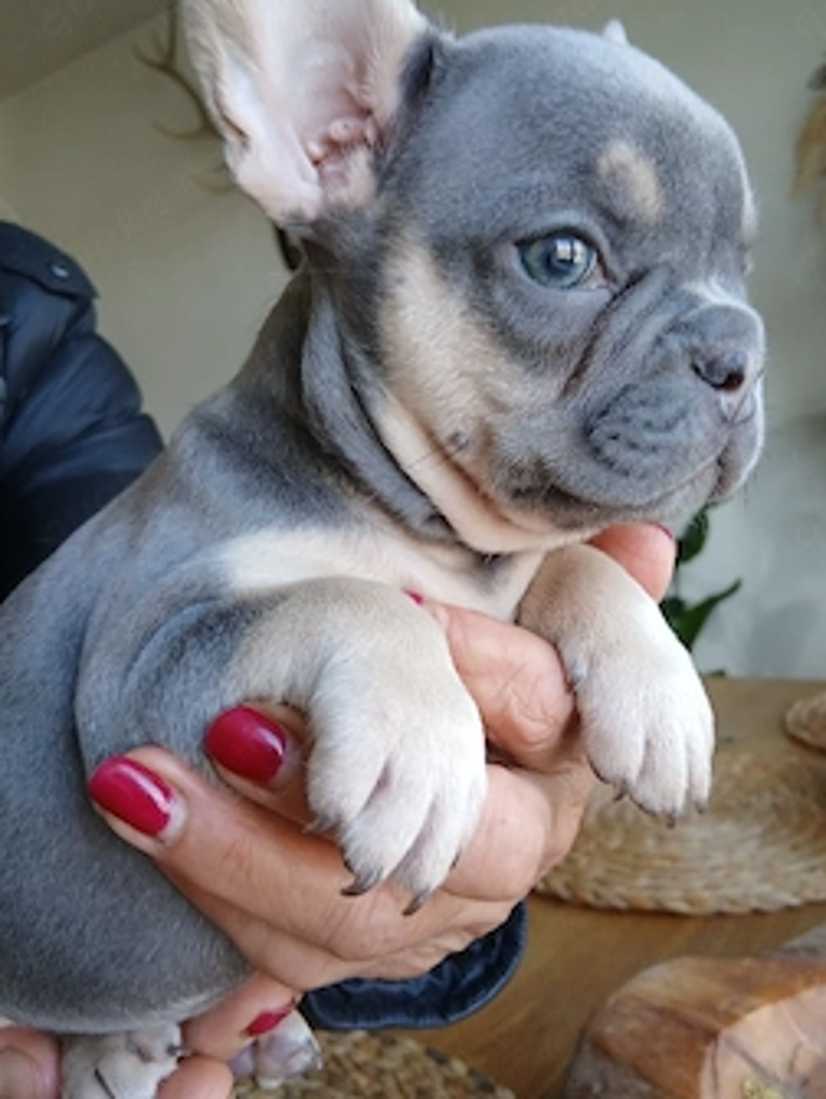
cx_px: 456
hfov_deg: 45.5
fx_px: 984
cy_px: 512
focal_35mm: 31
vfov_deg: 58.2
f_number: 1.8
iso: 64
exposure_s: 1/50.3
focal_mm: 3.98
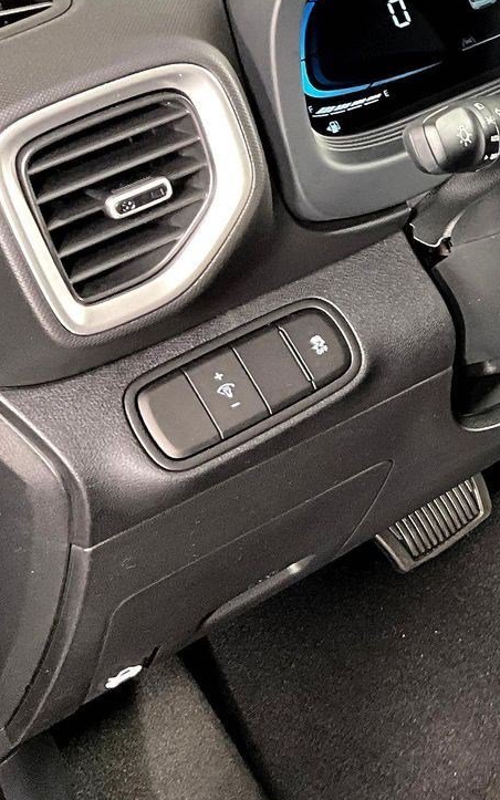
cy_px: 180
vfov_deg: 29.6
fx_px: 1482
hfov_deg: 16.4
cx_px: 865
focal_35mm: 68
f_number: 1.8
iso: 200
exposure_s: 1/60
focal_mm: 3
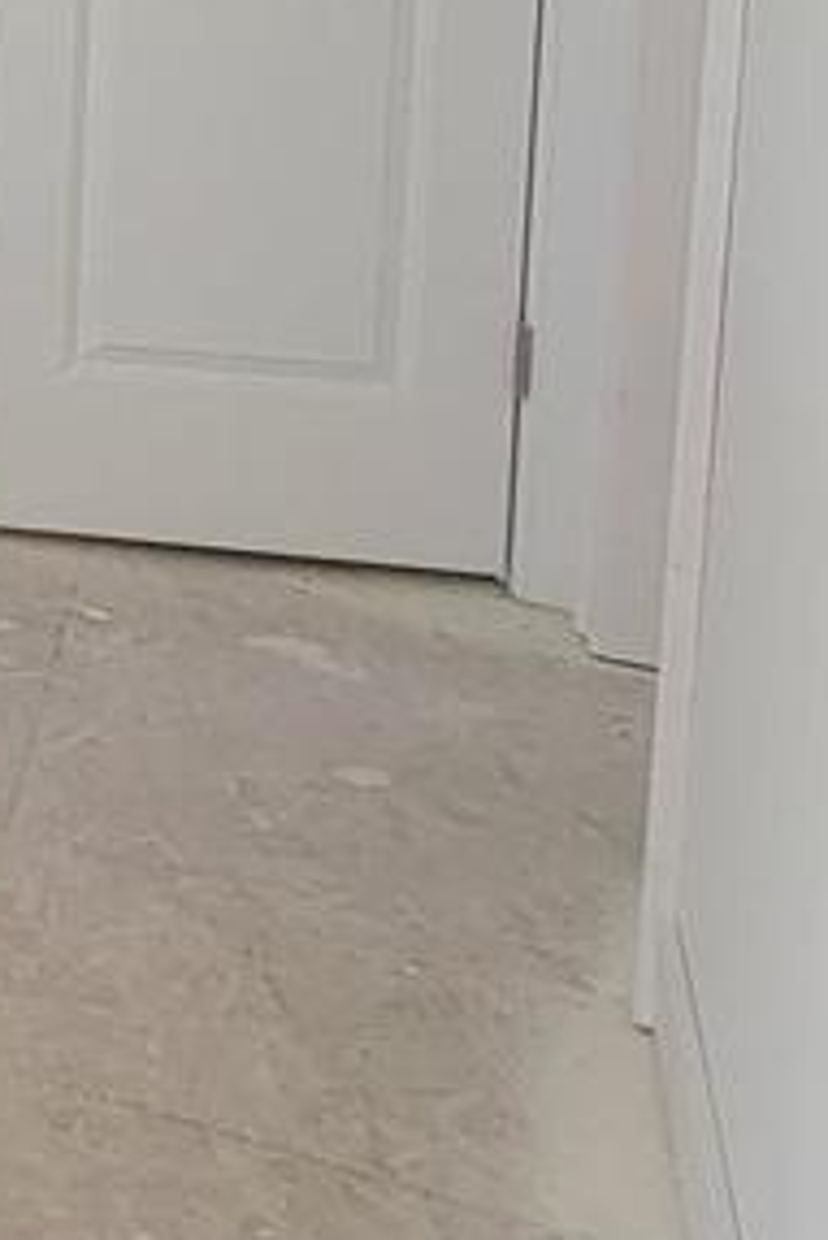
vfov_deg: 26.4
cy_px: -251
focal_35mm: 68
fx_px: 2343
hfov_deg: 12.5
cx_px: -1448
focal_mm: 2.2
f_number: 2.2
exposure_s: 1/60
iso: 80
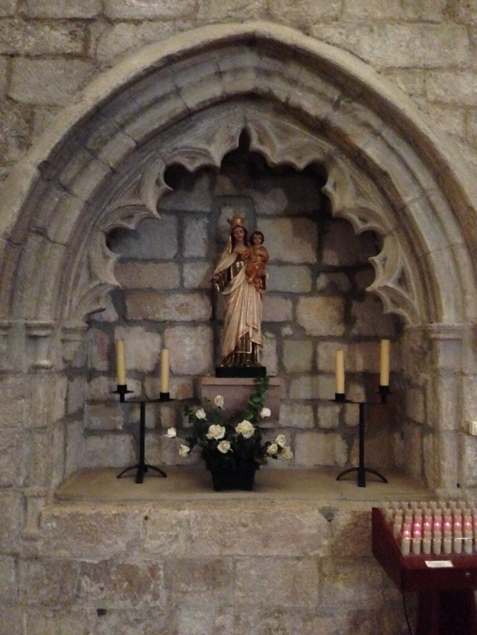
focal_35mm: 66
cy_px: 318
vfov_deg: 29.4
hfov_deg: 22.3
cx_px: 238
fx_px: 1213
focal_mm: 4.12
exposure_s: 1/15
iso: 2500
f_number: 2.4
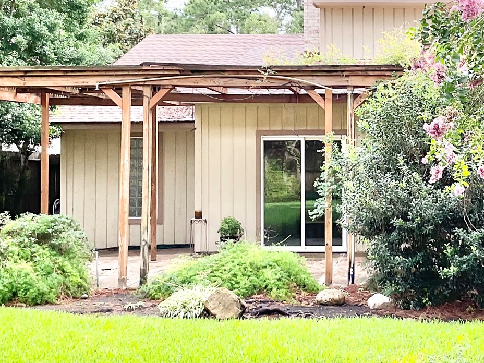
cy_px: 139
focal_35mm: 64
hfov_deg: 29.5
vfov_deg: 22.9
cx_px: 394
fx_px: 895
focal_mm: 3
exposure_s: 1/122
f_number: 1.8
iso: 25
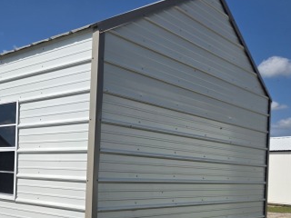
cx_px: 47
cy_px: 181
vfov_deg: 30.6
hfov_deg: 39.2
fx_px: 387
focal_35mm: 46
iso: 50
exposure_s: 1/7944
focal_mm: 6.3
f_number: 1.7
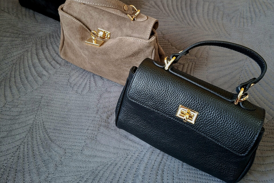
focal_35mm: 32
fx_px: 244
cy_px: 64
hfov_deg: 58.7
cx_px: 137
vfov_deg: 40.7
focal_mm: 5.54
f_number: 1.8
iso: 500
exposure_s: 1/25
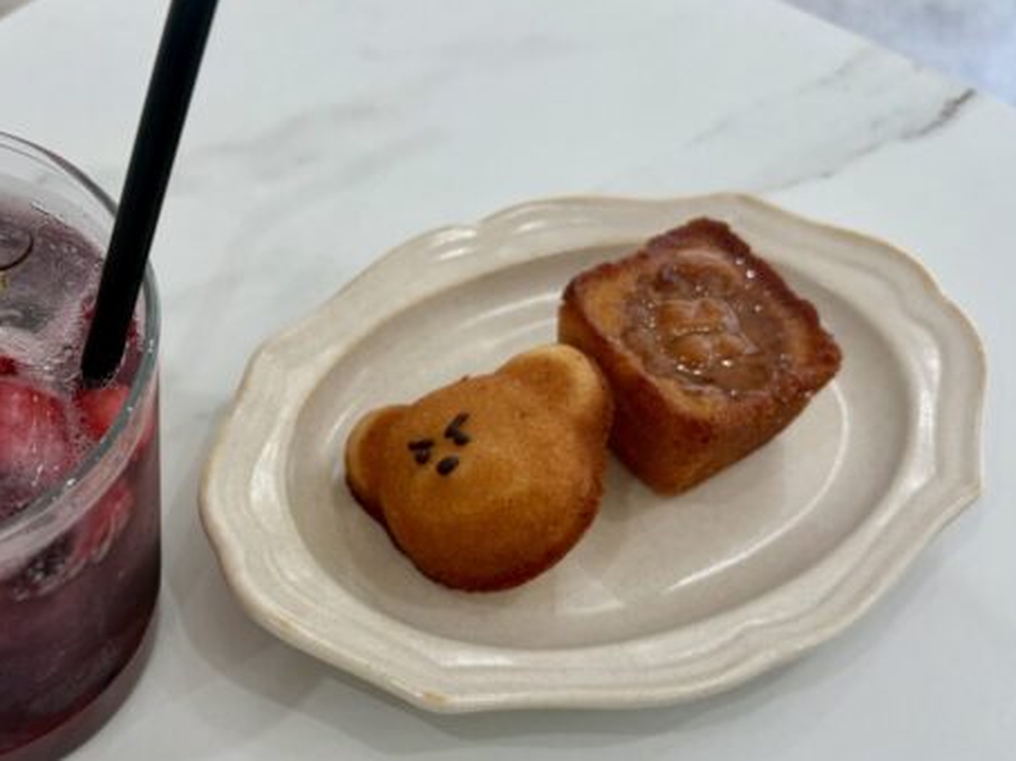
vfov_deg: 32.6
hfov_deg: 42.2
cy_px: 497
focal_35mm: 44
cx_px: 316
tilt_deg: -57.9
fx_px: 1291
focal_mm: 5.96
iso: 32
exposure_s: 1/139
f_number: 1.6
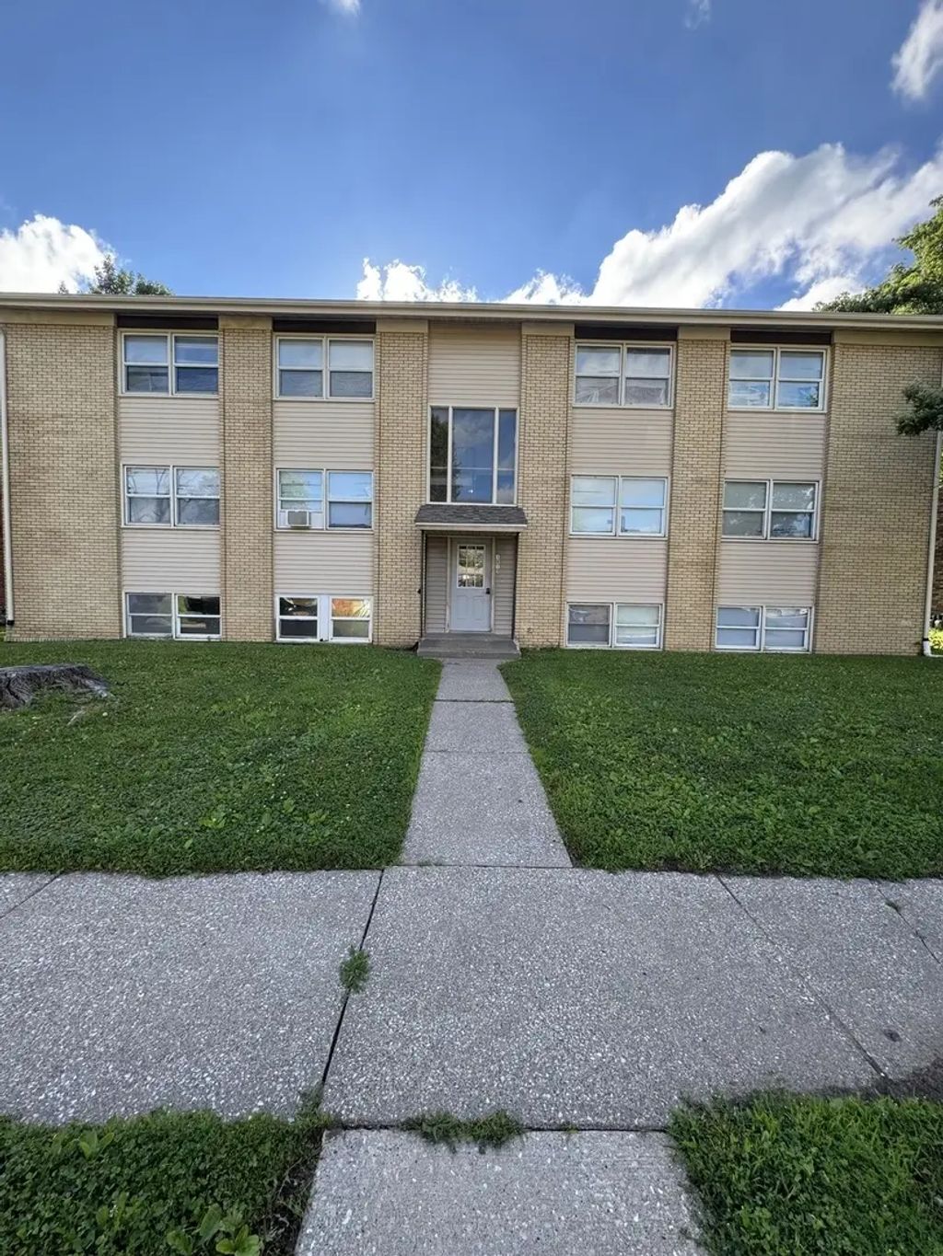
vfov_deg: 102.1
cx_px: 472
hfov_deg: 85.7
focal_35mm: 14
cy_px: 628
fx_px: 508
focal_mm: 2.22
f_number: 2.2
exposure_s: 1/270
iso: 40
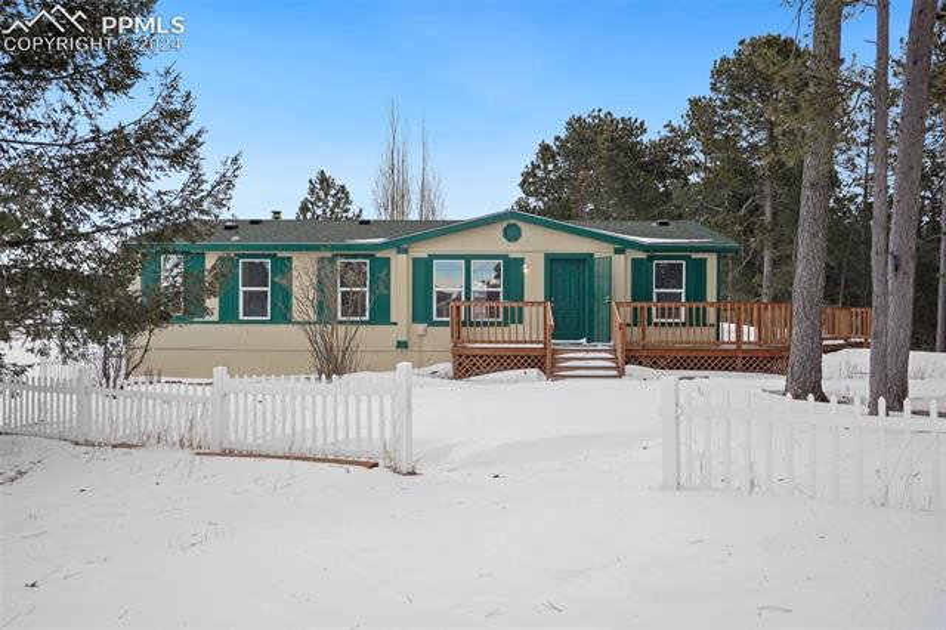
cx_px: 473
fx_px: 788
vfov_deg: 43.6
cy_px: 315
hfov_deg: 62.0
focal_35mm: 30
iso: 400
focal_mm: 30
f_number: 11
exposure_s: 1/80
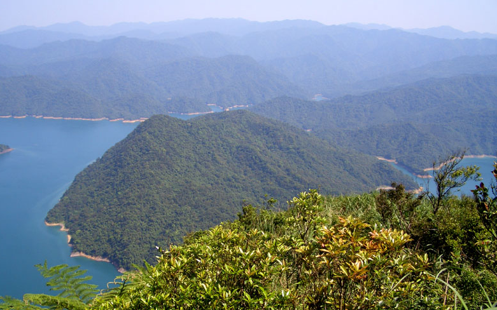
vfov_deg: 33.6
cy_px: 165
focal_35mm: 38
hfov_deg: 51.5
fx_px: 515
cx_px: 246
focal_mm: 5.8
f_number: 4.3
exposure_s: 1/250
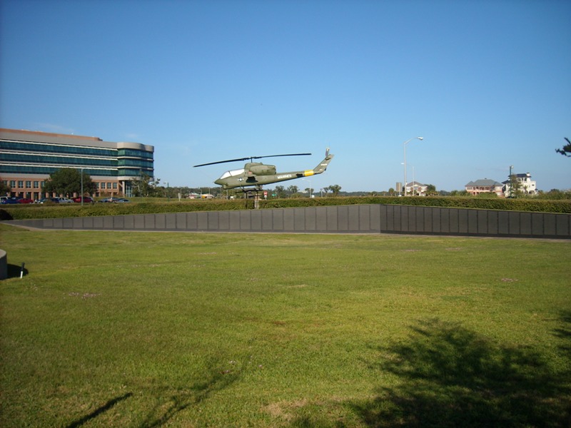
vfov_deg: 40.7
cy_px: 214
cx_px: 286
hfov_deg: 52.6
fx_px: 577
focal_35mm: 35
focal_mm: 5.7
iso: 64
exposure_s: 1/384
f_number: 5.6
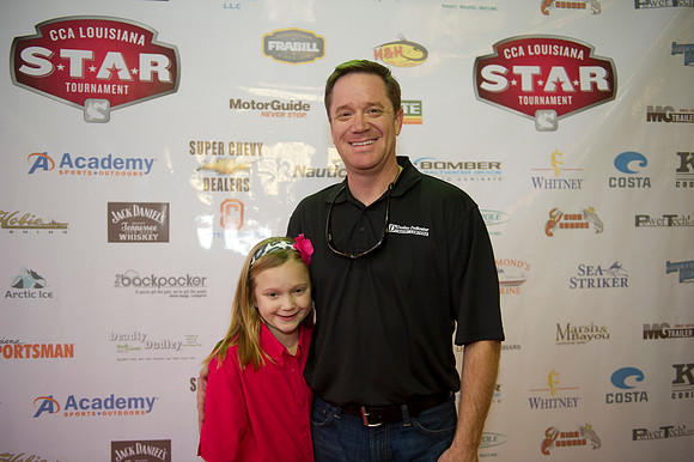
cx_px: 347
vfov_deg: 37.8
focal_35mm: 35
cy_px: 231
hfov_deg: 54.5
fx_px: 674
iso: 1000
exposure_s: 1/80
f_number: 2.8
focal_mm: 35
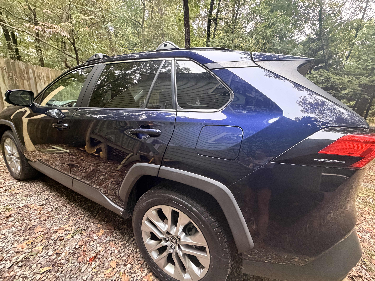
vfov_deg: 85.7
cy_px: 140
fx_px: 152
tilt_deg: -15.4
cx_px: 188
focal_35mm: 14
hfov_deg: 102.1
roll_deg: -5.6
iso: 800
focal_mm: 2.22
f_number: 2.2
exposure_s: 1/60
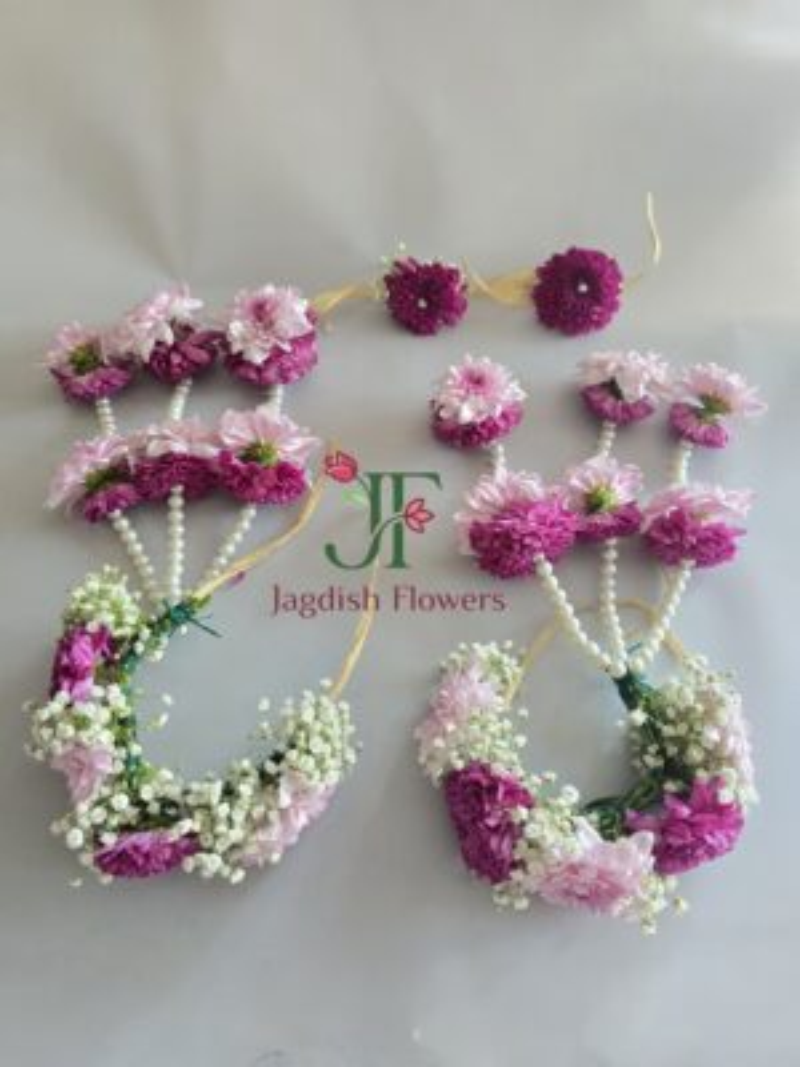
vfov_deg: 73.9
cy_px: 534
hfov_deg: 58.9
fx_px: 709
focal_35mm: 23
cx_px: 400
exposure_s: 1/101
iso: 800
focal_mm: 6.3
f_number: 1.7
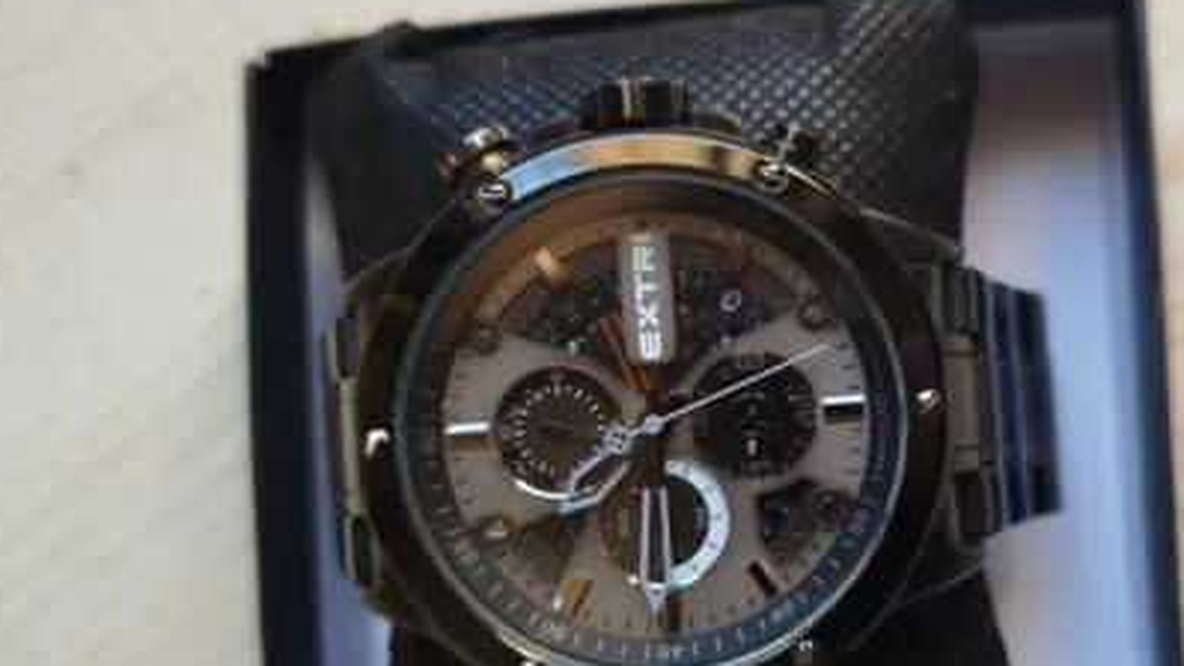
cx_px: 741
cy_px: 389
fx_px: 1319
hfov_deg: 47.9
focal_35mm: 42
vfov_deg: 28.3
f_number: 1.7
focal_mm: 5.31
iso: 100
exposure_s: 1/50
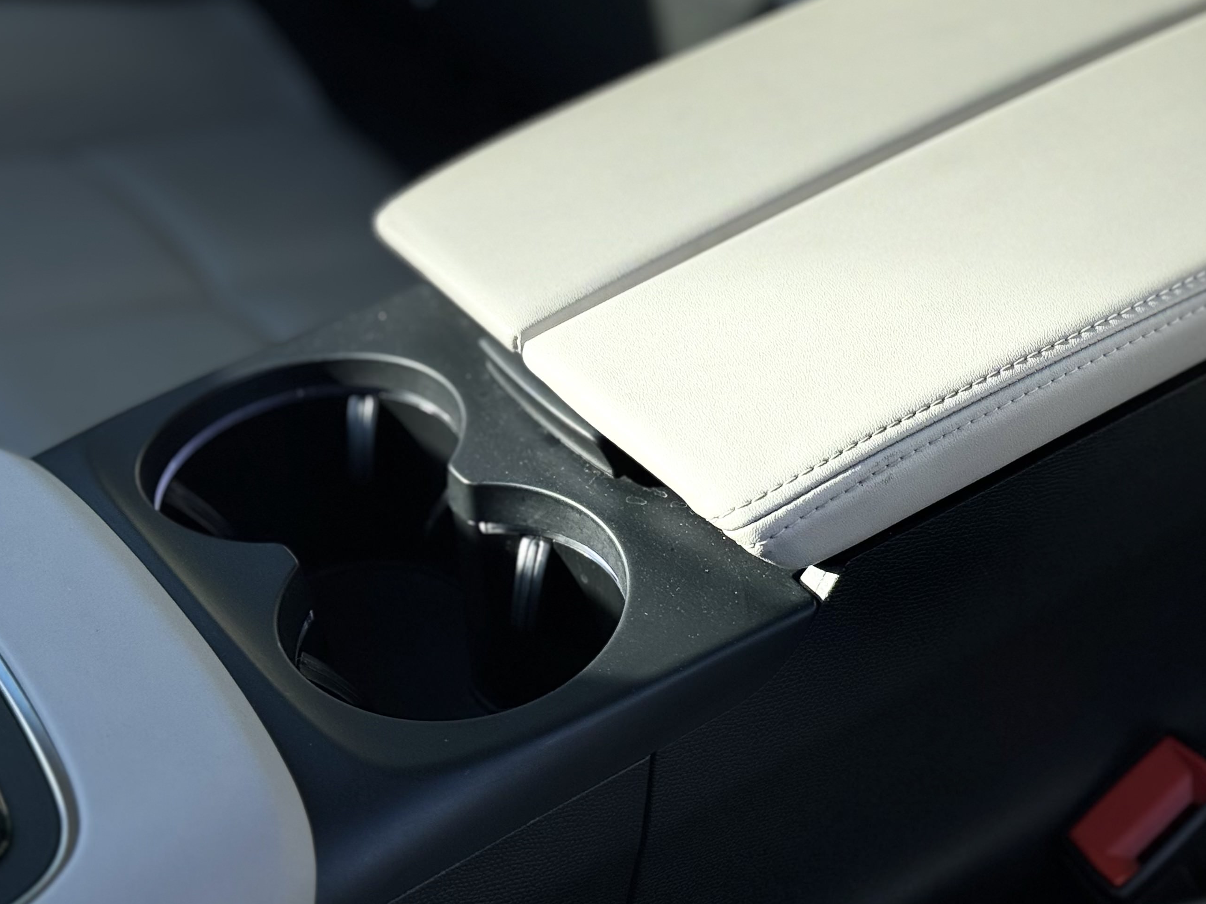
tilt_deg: -34.9
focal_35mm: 75
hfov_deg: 25.8
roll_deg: +5.0
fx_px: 2613
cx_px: 843
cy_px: 286
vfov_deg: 19.6
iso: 64
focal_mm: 6.76
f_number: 1.78
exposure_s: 1/1339
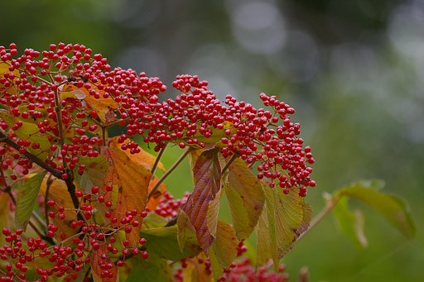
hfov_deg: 7.6
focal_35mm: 270
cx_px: 212
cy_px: 141
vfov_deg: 5.1
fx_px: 3179
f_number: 3.5
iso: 400
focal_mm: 180
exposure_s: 1/640
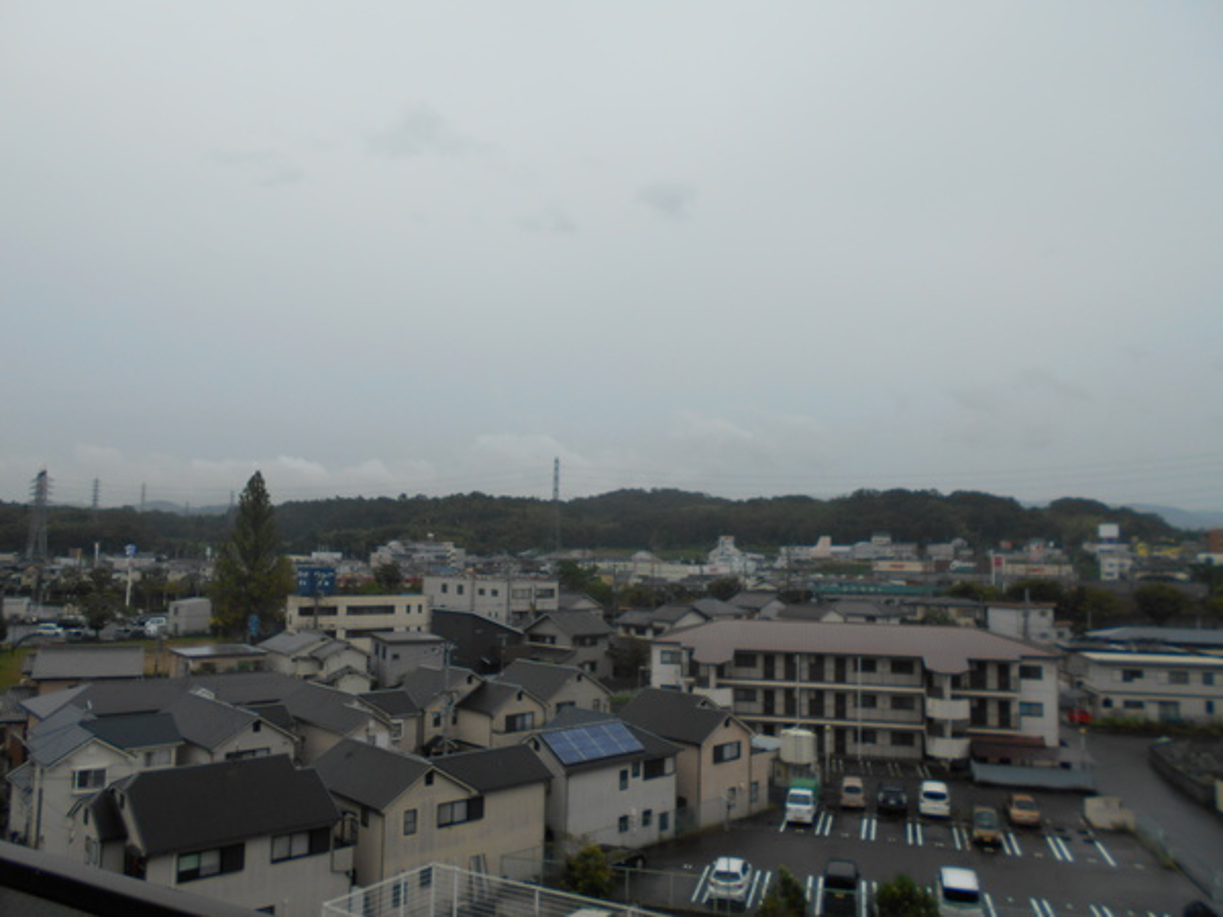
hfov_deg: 67.3
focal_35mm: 26
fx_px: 919
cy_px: 458
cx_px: 612
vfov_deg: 53.1
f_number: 3.2
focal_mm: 4.6
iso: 80
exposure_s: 1/800
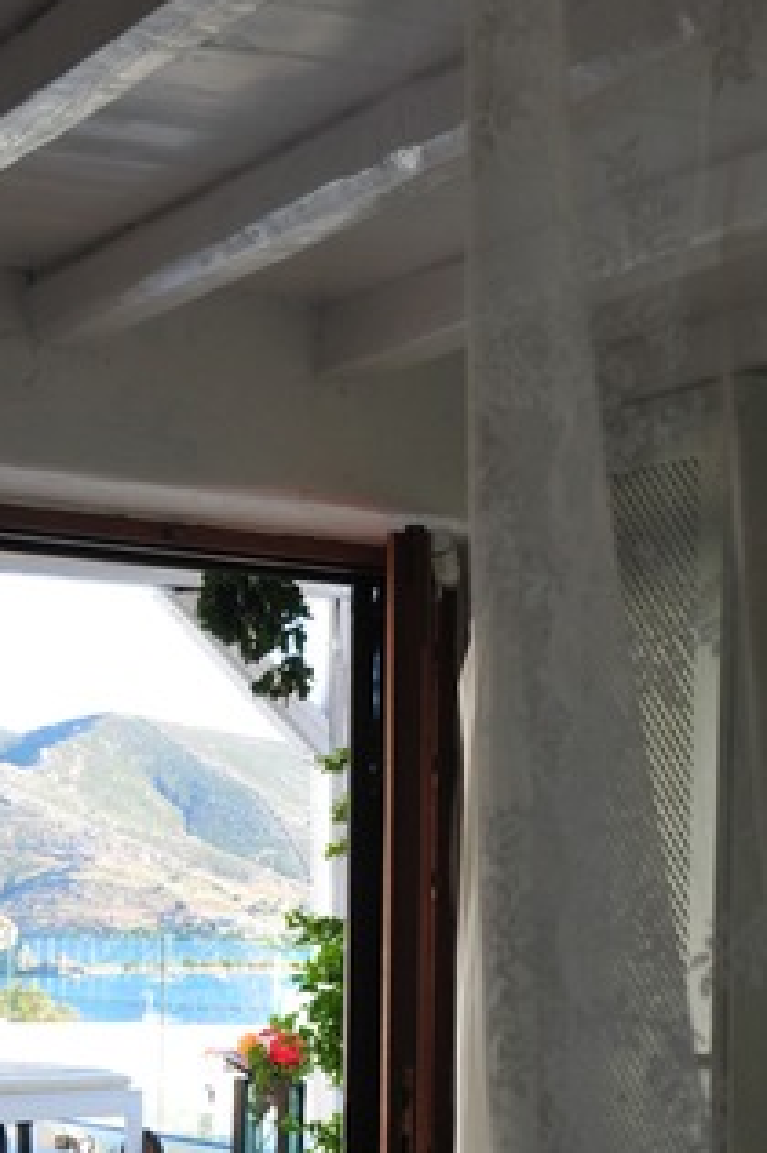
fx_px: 2914
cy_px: 938
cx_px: 225
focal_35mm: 91
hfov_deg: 14.9
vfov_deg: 22.1
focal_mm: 48
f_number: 14
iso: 1000
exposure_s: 1/100
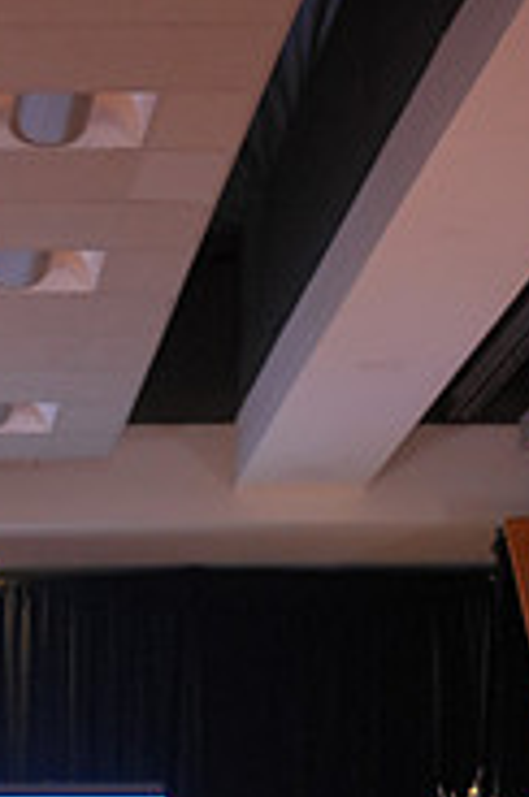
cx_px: -267
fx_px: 3495
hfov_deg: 8.5
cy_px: 1213
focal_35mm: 158
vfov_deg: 12.4
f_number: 4
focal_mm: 50
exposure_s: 1/400
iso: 1600
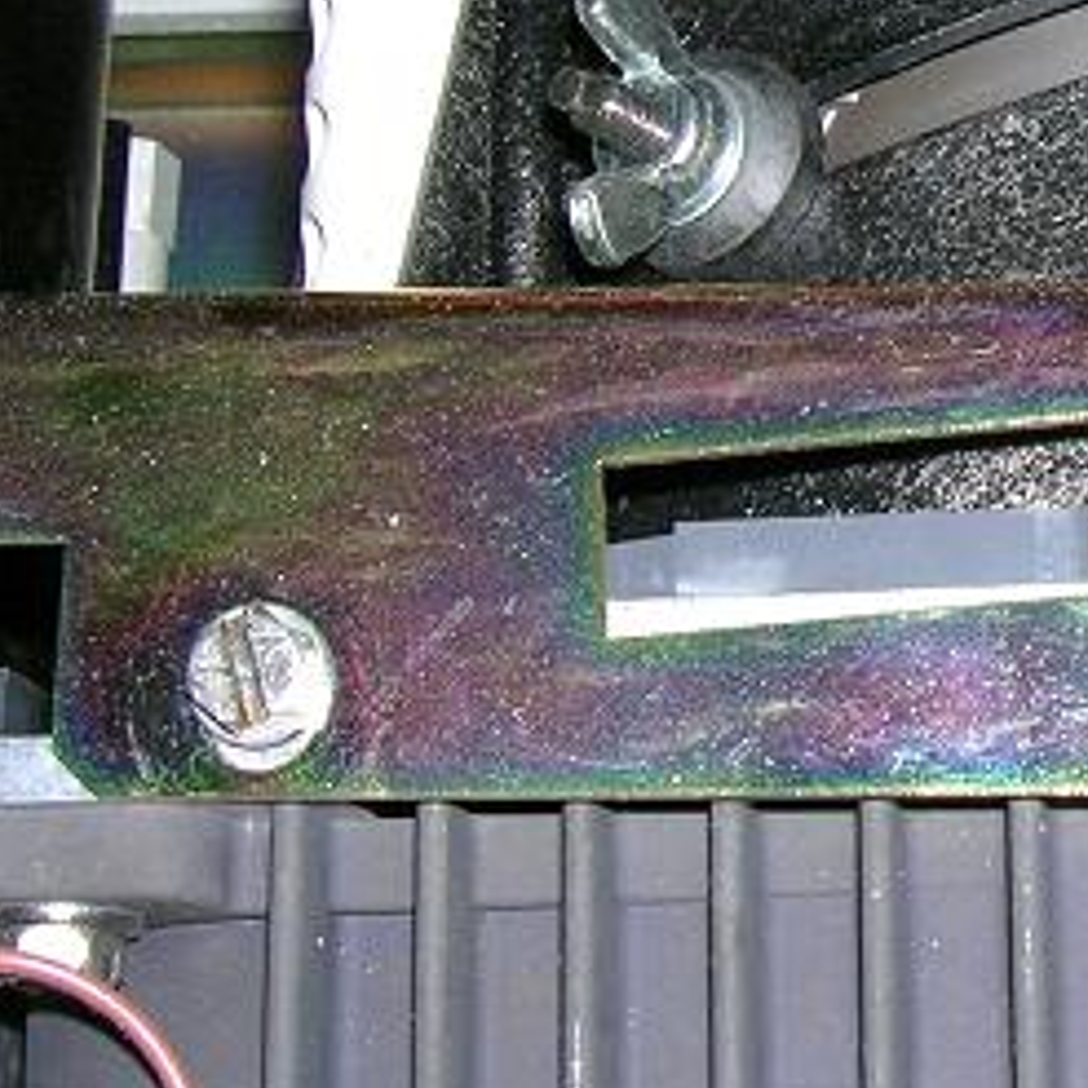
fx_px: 3378
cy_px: 425
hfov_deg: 17.7
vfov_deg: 18.3
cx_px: 1181
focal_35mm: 95
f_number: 4.9
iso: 50
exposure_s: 1/60.1
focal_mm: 5.7
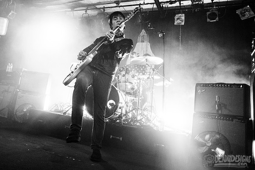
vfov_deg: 42.5
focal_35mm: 30
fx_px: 216
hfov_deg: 58.6
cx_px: 71
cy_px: 59
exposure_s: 1/500
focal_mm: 20
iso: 2000
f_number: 2.8
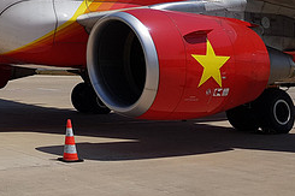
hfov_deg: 29.0
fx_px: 524
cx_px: -13
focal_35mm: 64
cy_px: -29
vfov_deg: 20.1
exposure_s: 1/6064
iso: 40
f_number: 1.7
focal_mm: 4.2
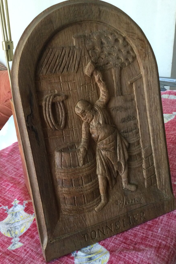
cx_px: 91
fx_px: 242
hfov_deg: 40.0
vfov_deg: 57.2
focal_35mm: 33
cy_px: 132
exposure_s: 1/33
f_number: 2.4
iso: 160
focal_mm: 3.3
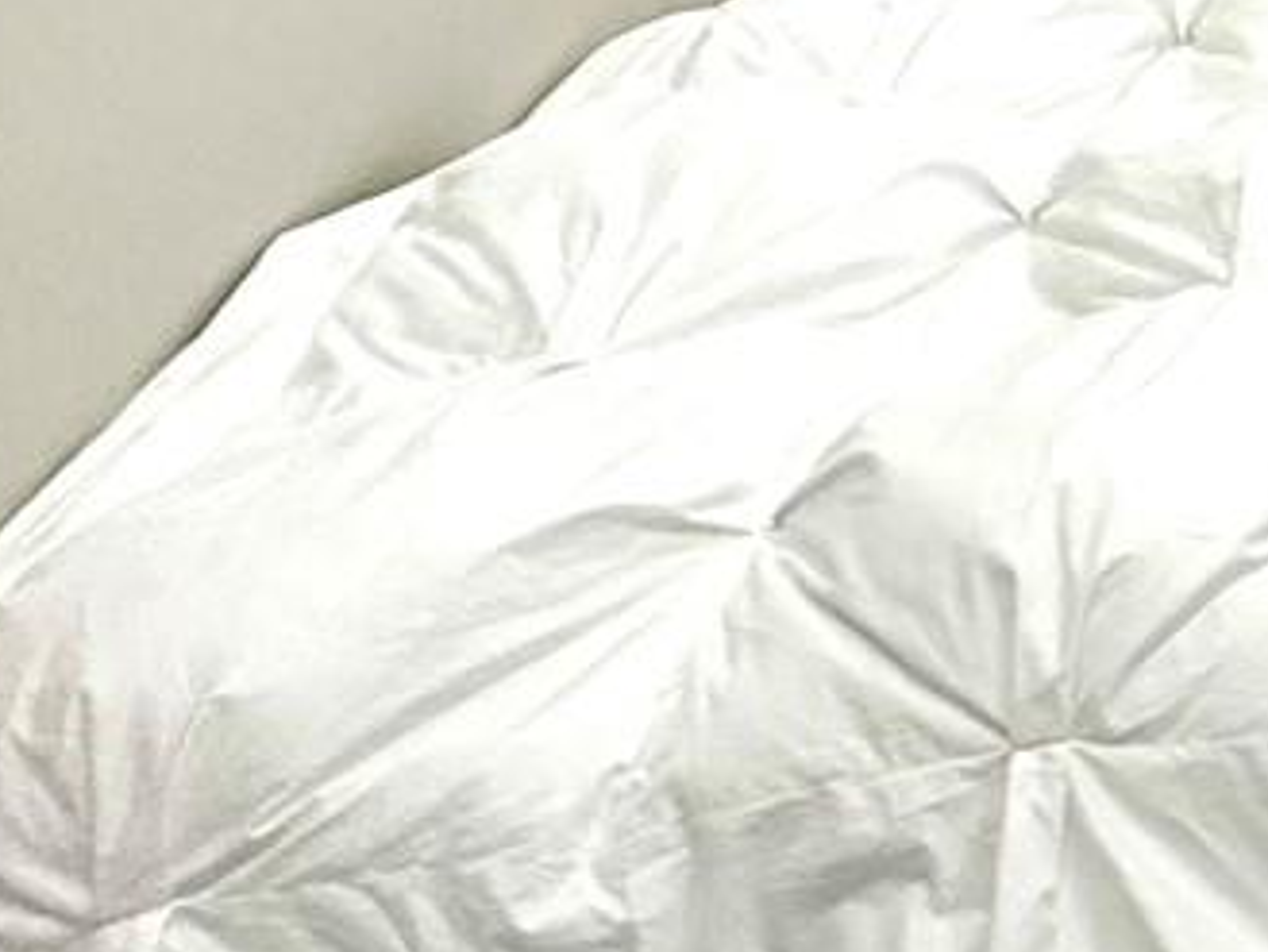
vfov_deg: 18.2
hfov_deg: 17.3
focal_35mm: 68
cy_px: -632
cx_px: 2717
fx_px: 2492
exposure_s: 1/120
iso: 200
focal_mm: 2.22
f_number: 2.2
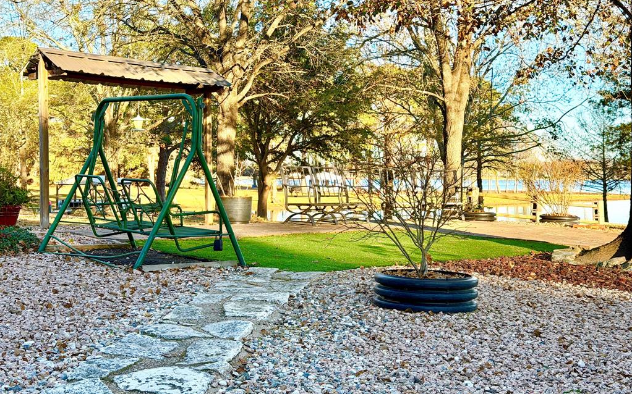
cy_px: 172
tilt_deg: +0.1
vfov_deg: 25.3
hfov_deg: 39.6
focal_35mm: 51
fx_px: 878
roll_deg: +0.2
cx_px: 316
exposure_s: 1/1085
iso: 64
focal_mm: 6.76
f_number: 1.78
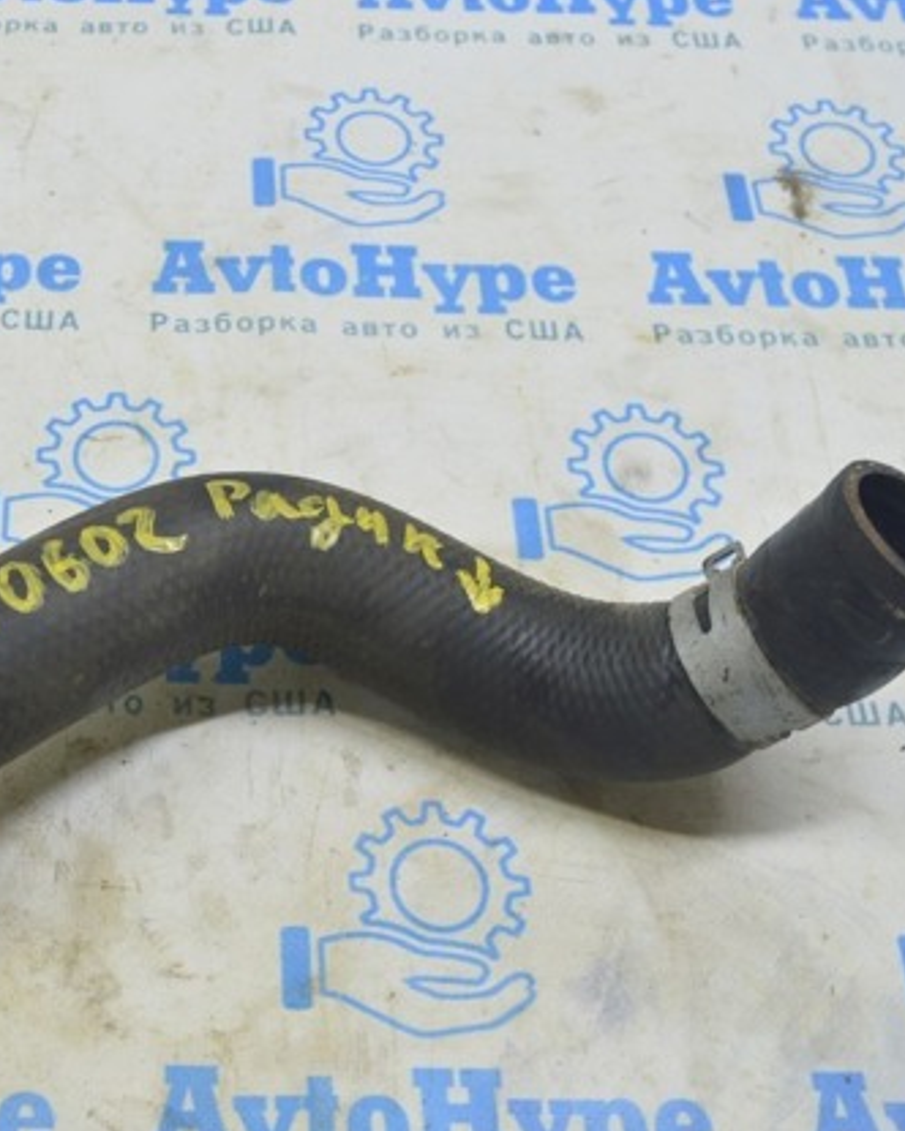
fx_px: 1741
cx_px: 101
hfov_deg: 28.1
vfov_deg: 36.0
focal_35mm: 52
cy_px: 566
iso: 400
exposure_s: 1/20
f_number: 5.6
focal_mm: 24
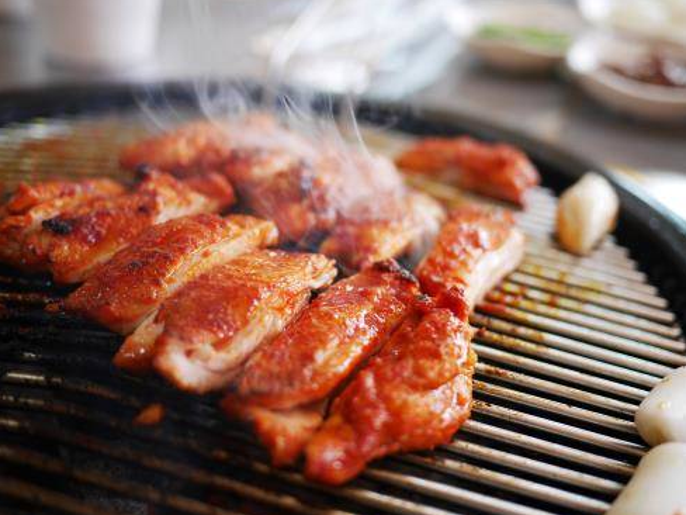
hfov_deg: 45.8
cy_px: 258
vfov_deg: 35.1
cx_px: 349
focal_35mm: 41
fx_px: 813
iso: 200
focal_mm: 20
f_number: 1.7
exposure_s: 1/320
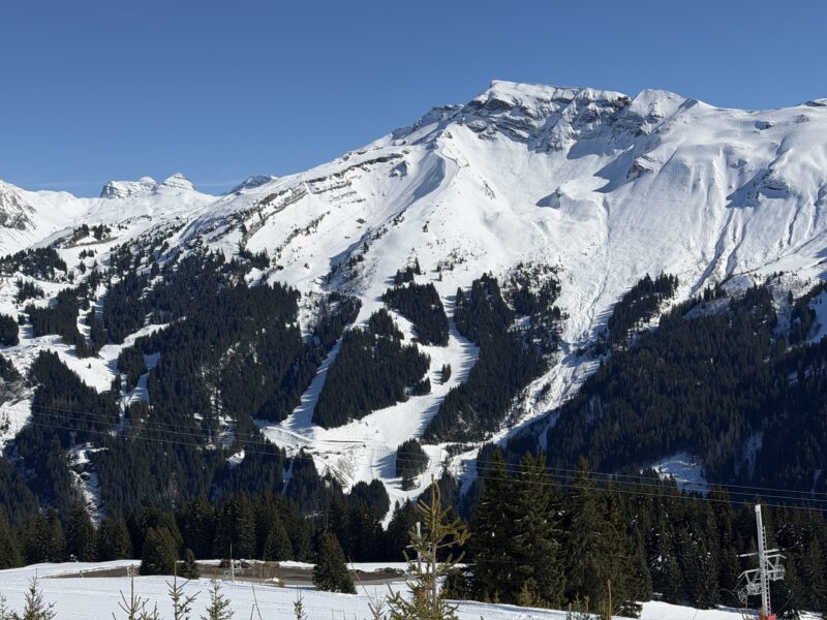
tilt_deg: -3.3
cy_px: 310
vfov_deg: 30.3
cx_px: 414
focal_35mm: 48
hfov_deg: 39.7
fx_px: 1147
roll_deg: +1.9
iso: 64
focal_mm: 6.76
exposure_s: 1/13333
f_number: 1.78
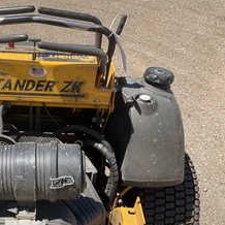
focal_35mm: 47
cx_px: 42
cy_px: 148
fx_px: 346
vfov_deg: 35.7
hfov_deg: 34.8
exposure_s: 1/929
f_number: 1.8
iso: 25
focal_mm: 3
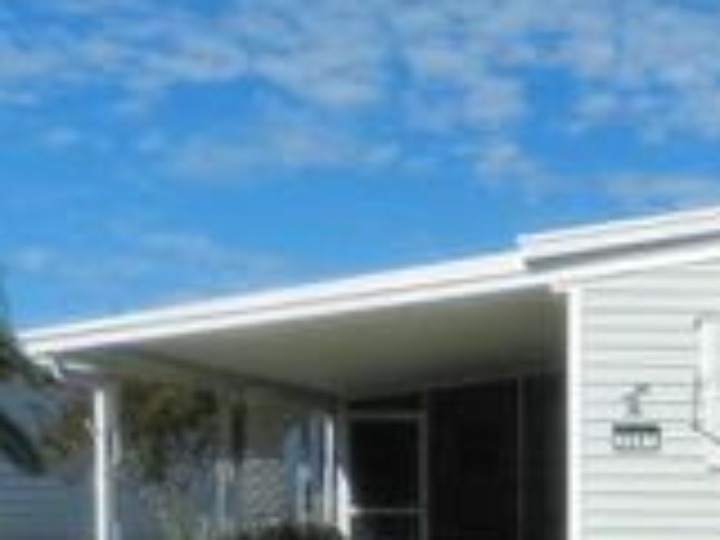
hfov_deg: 25.4
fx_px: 1498
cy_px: 574
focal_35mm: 72
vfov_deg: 19.7
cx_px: 760
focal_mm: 4
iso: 160
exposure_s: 1/800
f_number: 5.6
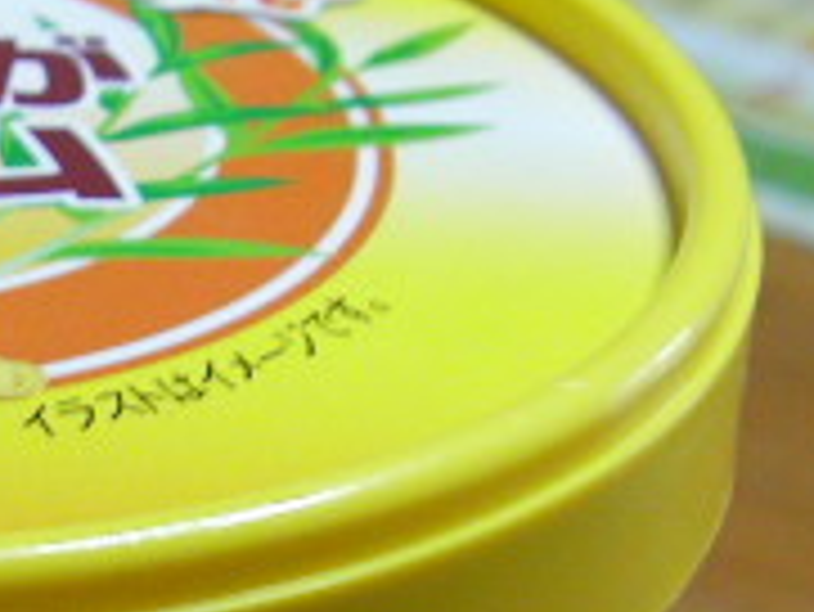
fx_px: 3153
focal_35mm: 134
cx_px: -130
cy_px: 706
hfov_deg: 14.3
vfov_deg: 10.9
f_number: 3.5
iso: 200
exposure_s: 1/15.1
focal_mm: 6.8
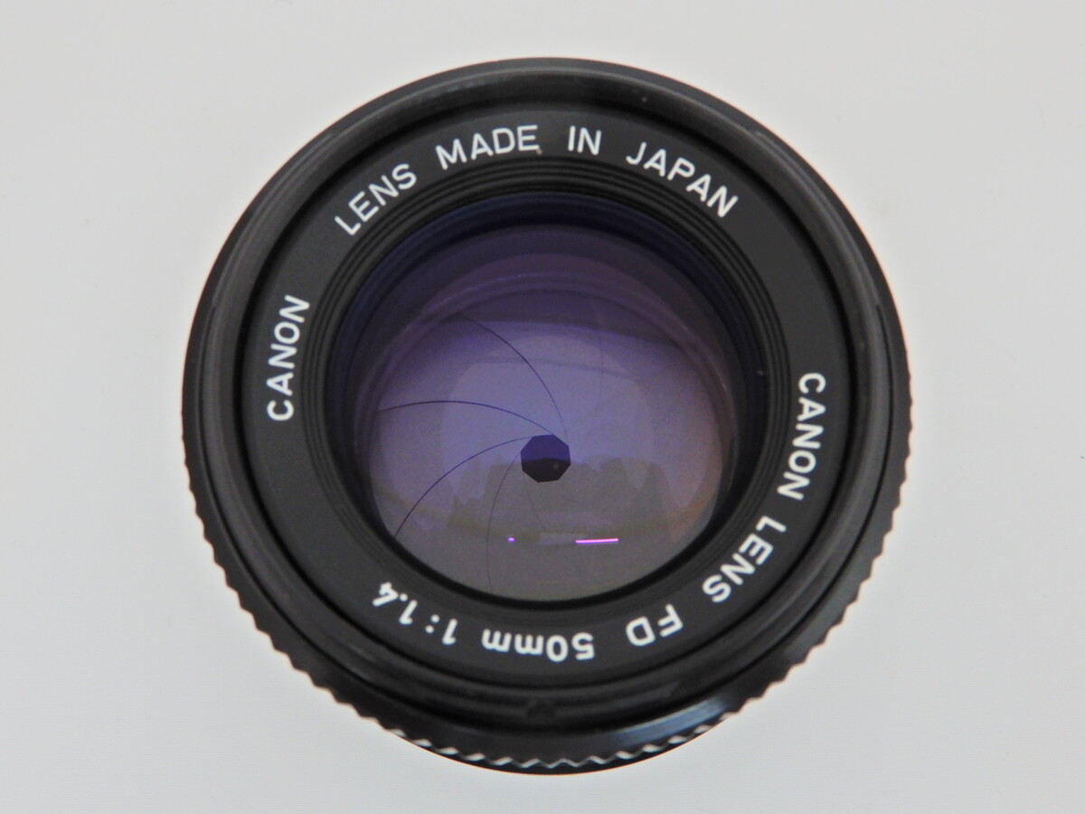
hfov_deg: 44.8
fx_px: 1316
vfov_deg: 34.3
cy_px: 407
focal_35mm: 42
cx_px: 542
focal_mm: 7.5
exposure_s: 1/30
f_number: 4
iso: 250
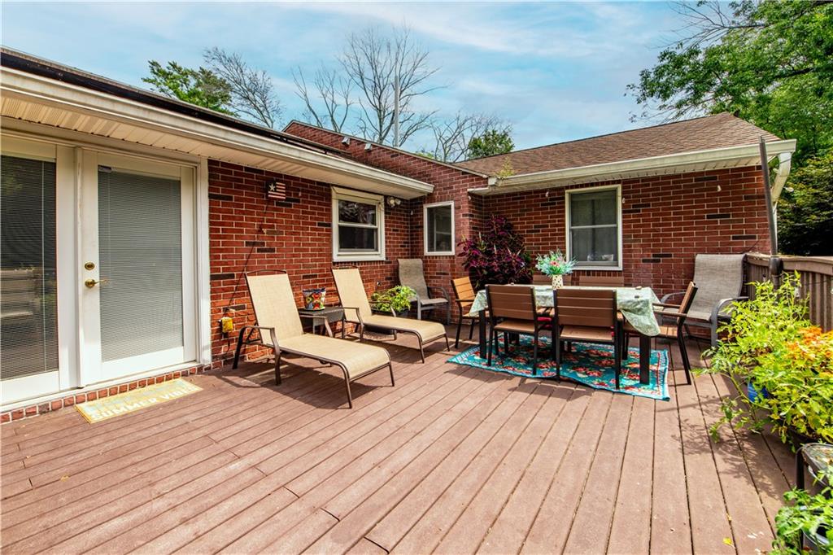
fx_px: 324
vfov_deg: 81.2
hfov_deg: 104.3
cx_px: 416
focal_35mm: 14
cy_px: 278
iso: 125
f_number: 11
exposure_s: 1/80
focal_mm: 14
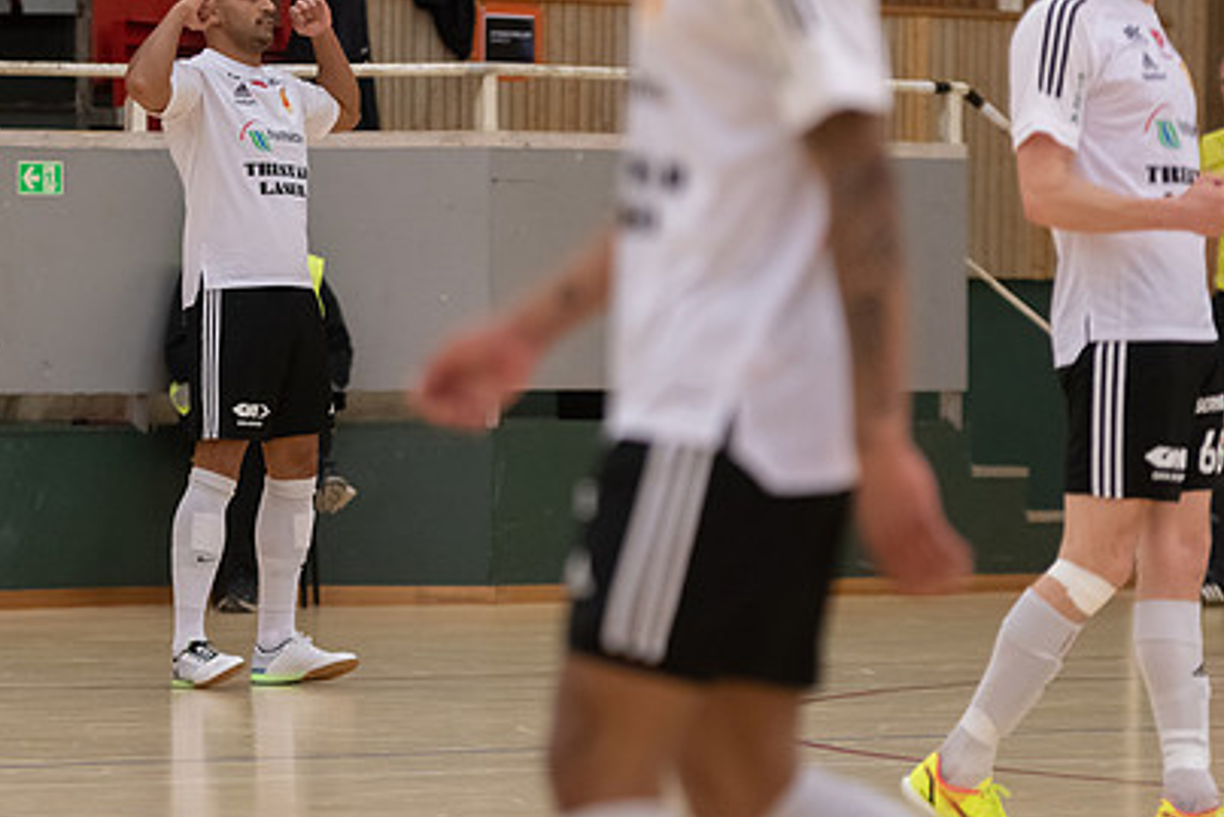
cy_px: 491
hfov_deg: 6.0
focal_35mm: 341
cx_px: 371
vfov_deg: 4.0
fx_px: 11598
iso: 1100
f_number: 3.2
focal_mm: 150
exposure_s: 1/800
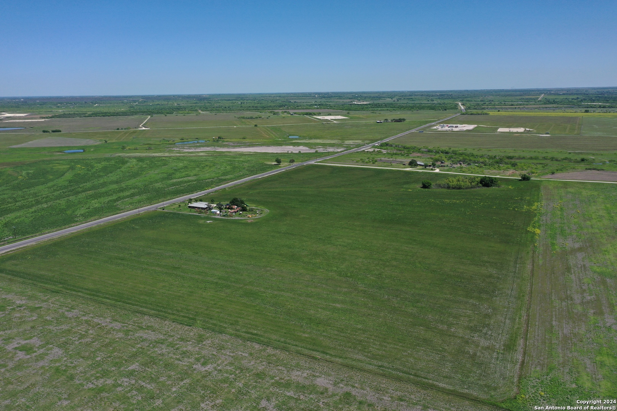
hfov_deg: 65.5
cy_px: 206
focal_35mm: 28
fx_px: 480
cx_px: 308
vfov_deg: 46.4
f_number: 5
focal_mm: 10.26
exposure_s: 1/60
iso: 100
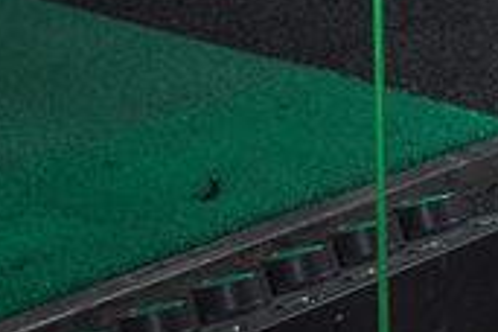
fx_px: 3403
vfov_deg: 5.2
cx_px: 256
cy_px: -699
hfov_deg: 8.4
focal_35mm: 246
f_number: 2
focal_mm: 35
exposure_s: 1/200
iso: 1600
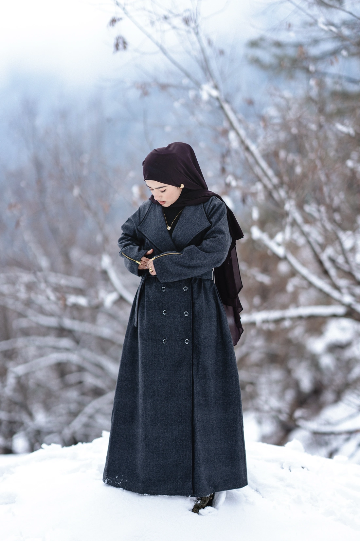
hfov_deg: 16.1
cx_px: 180
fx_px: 1275
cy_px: 270
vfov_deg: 23.9
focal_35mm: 85
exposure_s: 1/1250
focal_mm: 85
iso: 50
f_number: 1.4
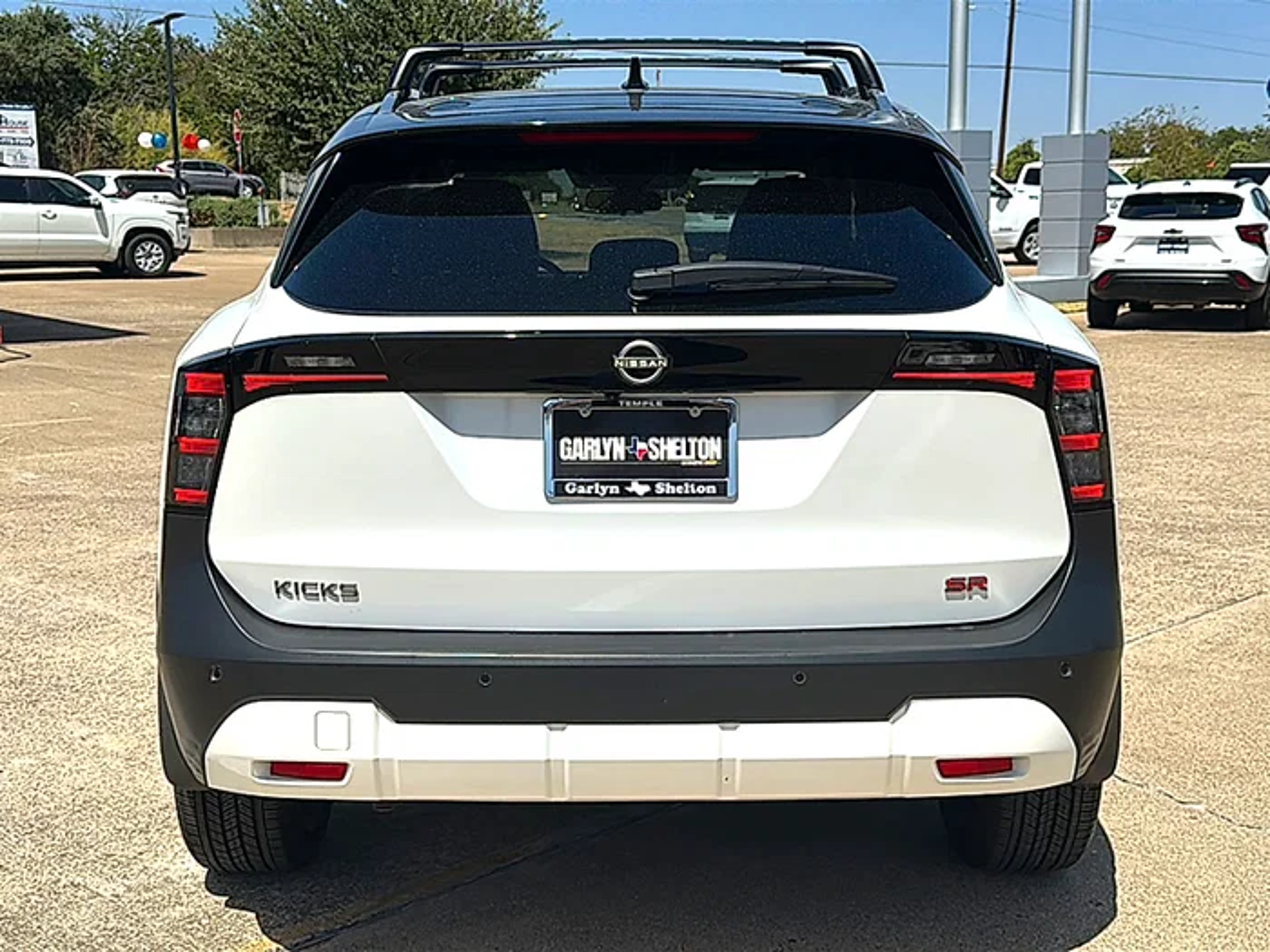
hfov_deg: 51.4
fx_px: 1321
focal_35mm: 36
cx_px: 635
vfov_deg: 39.7
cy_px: 476
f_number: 1.78
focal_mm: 6.86
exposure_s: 1/9901
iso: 80
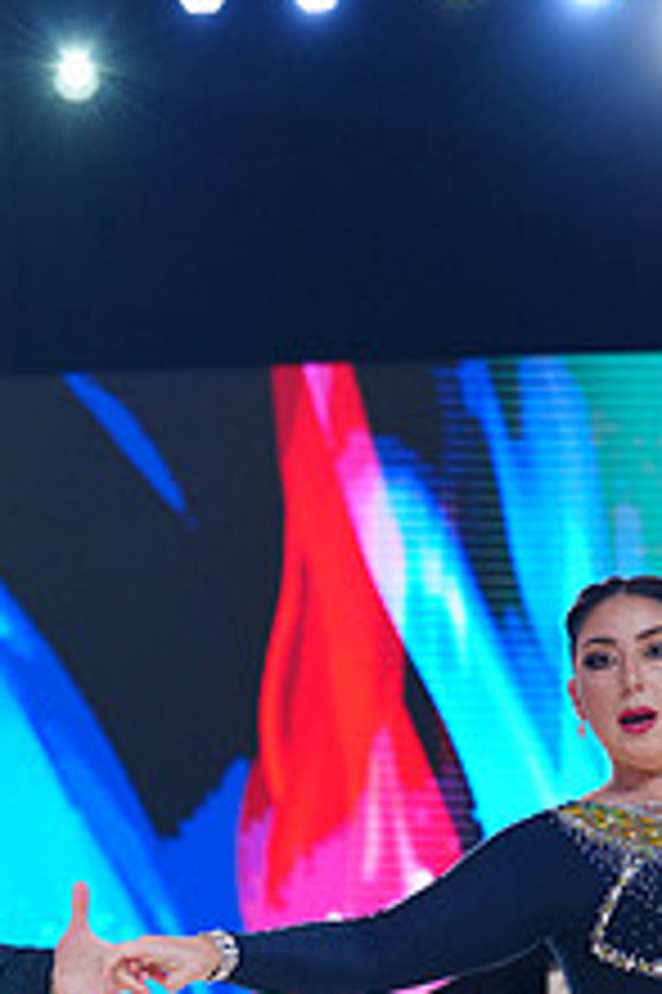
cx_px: 133
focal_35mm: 184
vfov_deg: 10.9
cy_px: 1282
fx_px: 5083
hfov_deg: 7.4
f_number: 2.8
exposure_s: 1/500
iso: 2000
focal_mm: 70
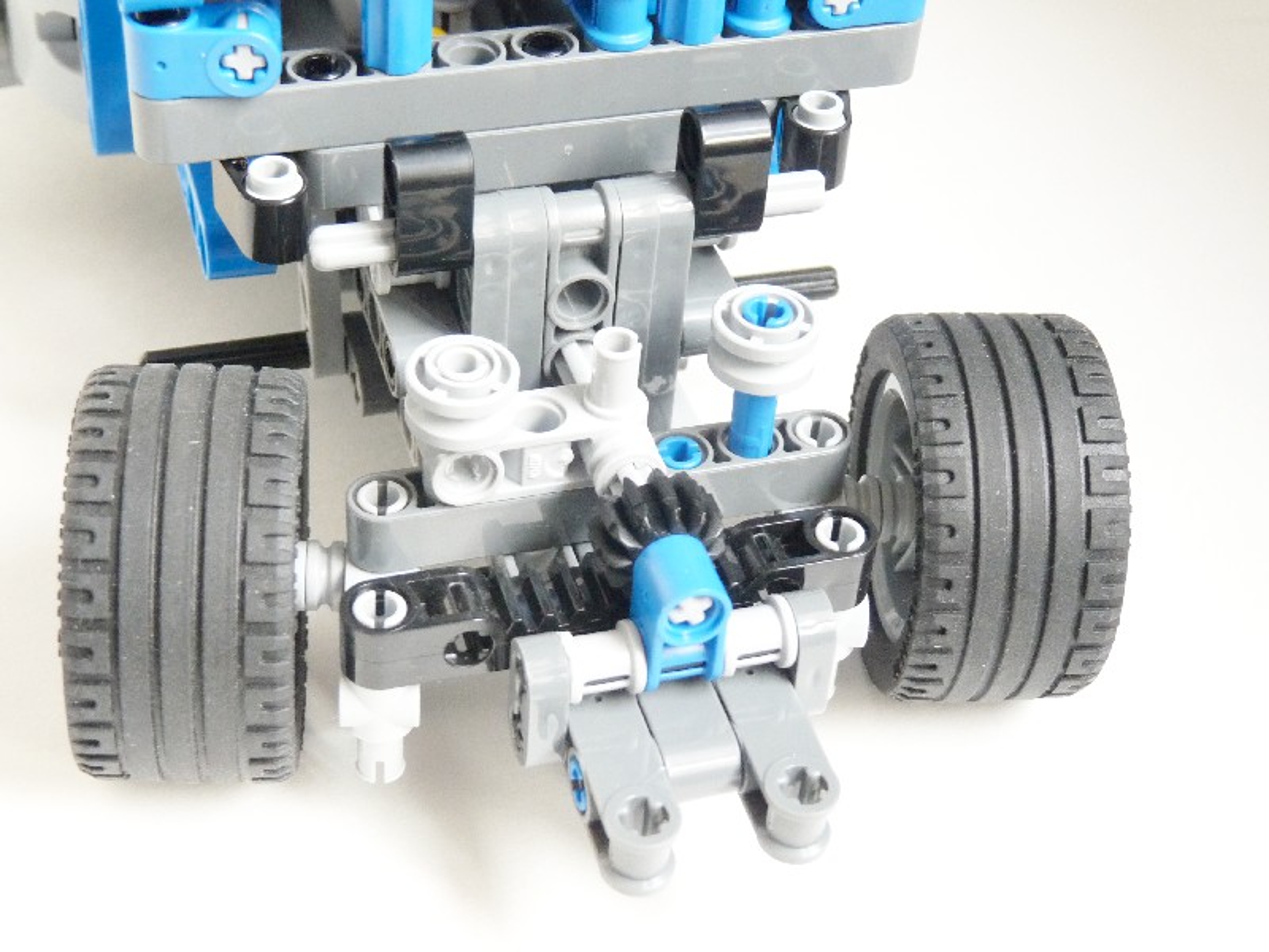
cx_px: 634
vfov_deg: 24.0
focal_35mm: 61
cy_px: 476
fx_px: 2236
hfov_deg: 31.7
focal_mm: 10.8
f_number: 3.2
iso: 400
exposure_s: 1/13
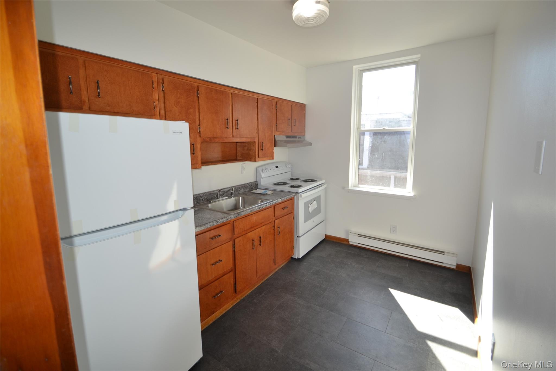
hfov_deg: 100.4
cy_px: 186
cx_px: 278
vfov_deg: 77.3
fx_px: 232
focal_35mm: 15
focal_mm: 10
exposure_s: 1/125
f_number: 4
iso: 220
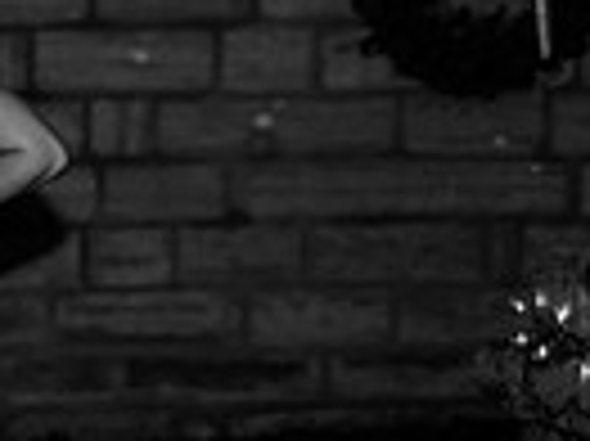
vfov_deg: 6.8
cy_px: 385
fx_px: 3712
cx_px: -613
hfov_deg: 8.6
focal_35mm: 218
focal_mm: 50
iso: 320
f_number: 1.4
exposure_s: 1/200
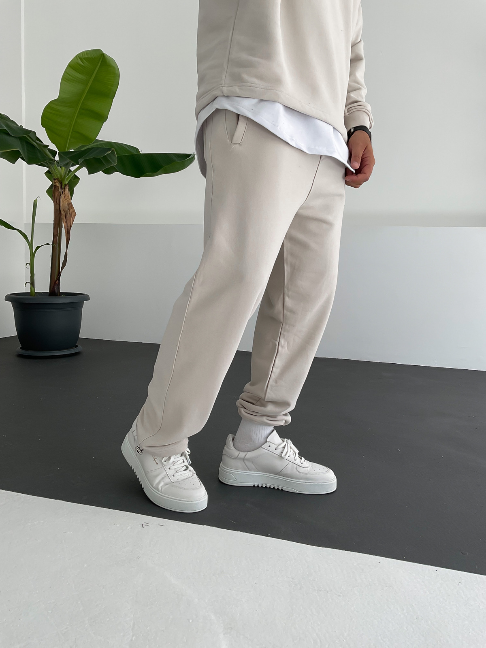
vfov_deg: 61.7
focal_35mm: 29
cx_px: 243
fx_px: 543
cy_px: 324
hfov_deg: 48.2
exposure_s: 1/160
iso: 16
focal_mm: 3
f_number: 1.8
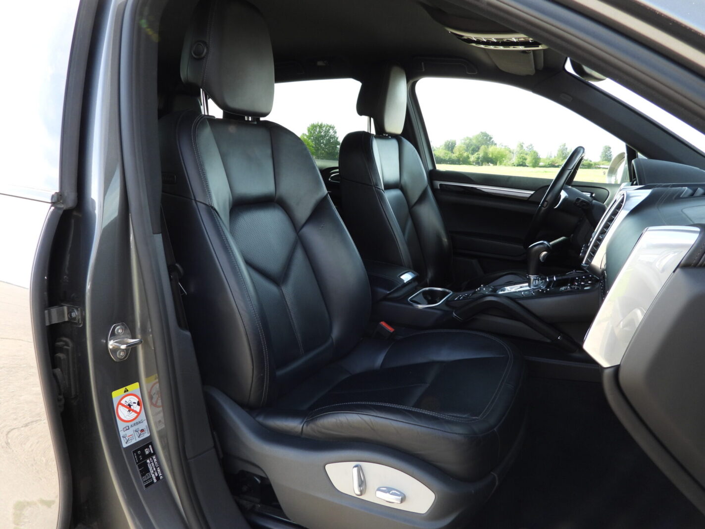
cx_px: 352
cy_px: 264
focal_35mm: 24
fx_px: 489
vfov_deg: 56.8
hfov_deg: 71.6
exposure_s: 1/50
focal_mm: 4.3
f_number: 2.8
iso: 100
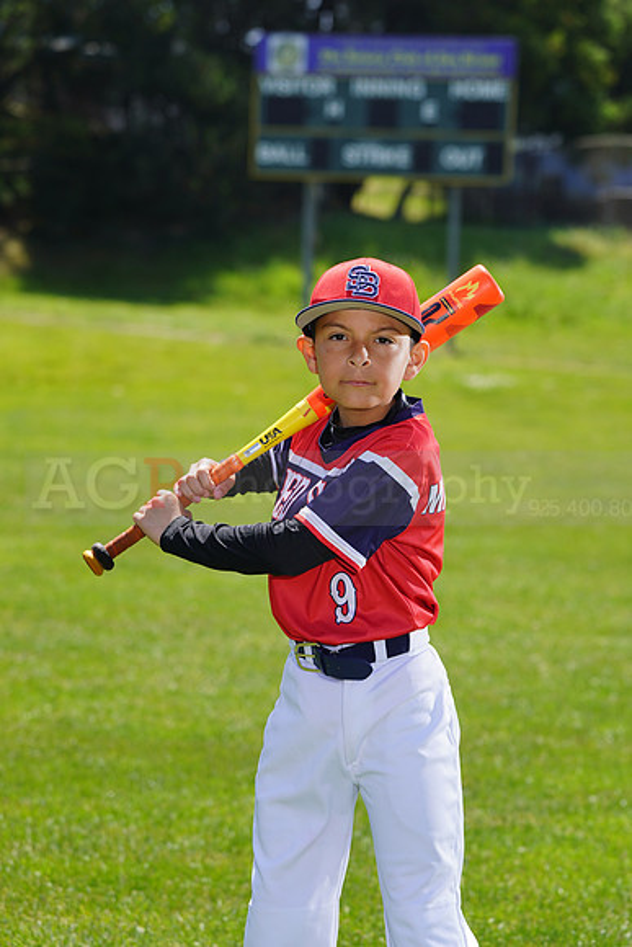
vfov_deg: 13.7
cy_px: 474
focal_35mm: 150
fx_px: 3947
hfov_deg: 9.2
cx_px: 316
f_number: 7.1
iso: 100
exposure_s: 1/250
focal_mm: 150
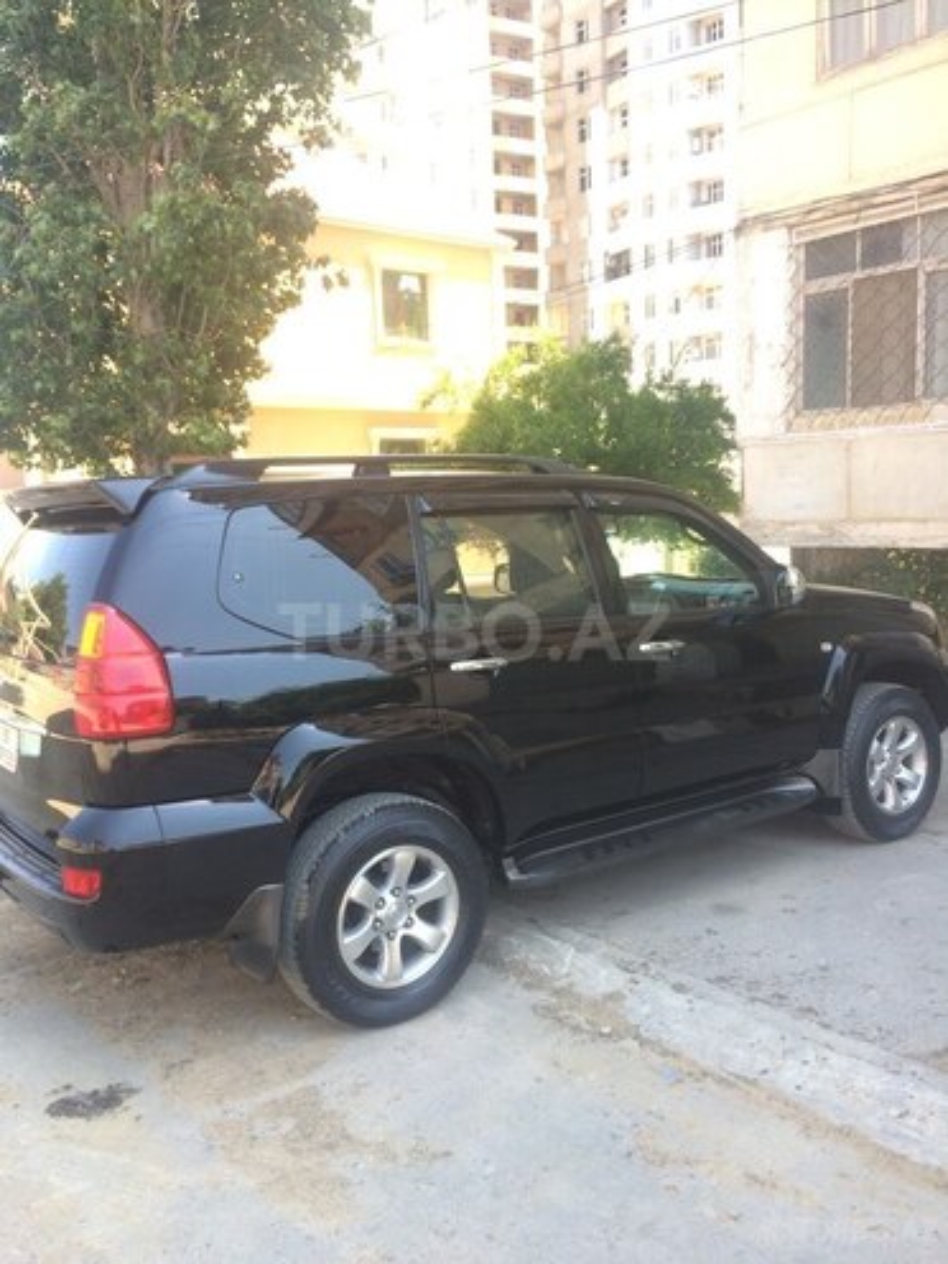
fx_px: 1059
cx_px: 474
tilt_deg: -9.9
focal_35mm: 29
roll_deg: +2.7
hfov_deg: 48.2
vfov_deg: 61.7
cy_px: 632
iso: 32
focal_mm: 4.15
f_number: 2.2
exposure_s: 1/165
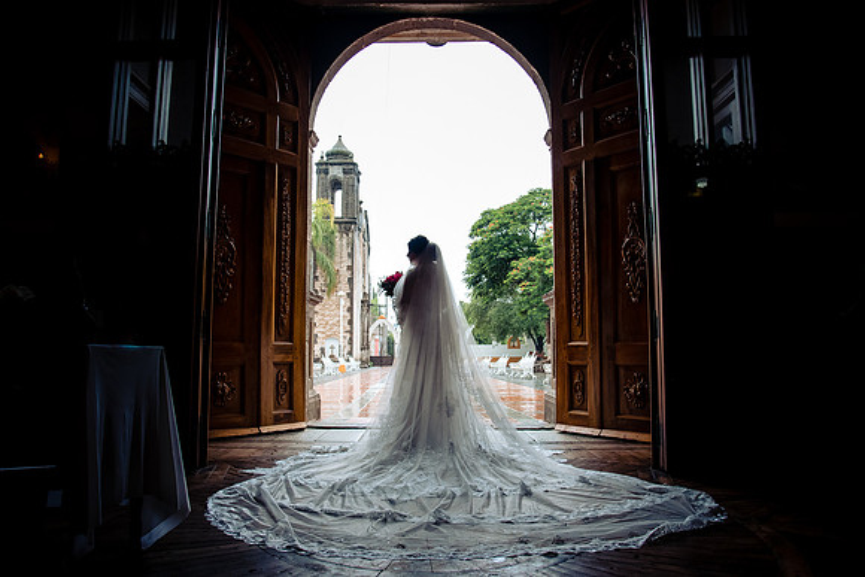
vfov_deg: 50.2
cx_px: 418
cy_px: 280
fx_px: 616
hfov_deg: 70.1
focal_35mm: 26
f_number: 5.6
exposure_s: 1/400
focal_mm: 24
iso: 2000
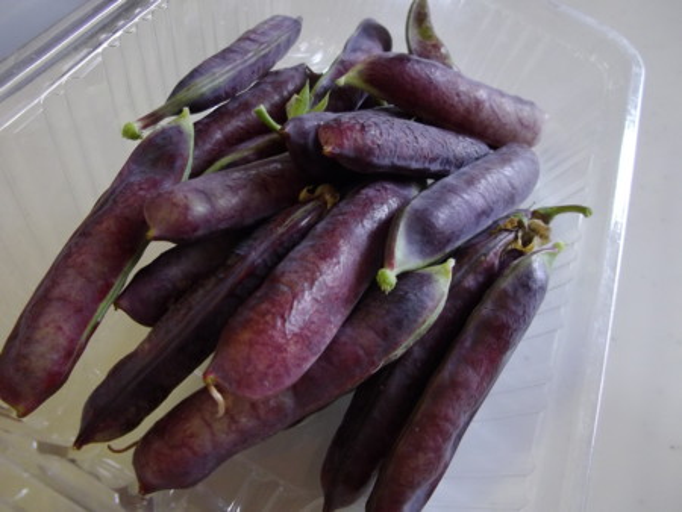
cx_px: 341
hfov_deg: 65.3
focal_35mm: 27
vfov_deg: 51.4
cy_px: 256
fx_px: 532
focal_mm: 4.9
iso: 268
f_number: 3.2
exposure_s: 1/60
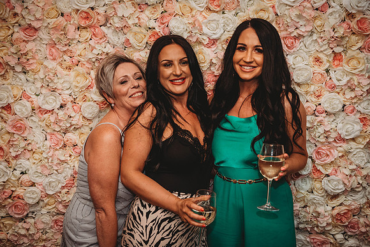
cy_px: 124
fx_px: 432
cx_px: 185
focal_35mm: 42
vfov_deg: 31.9
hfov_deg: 46.4
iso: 400
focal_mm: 42
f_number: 4.5
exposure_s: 1/60
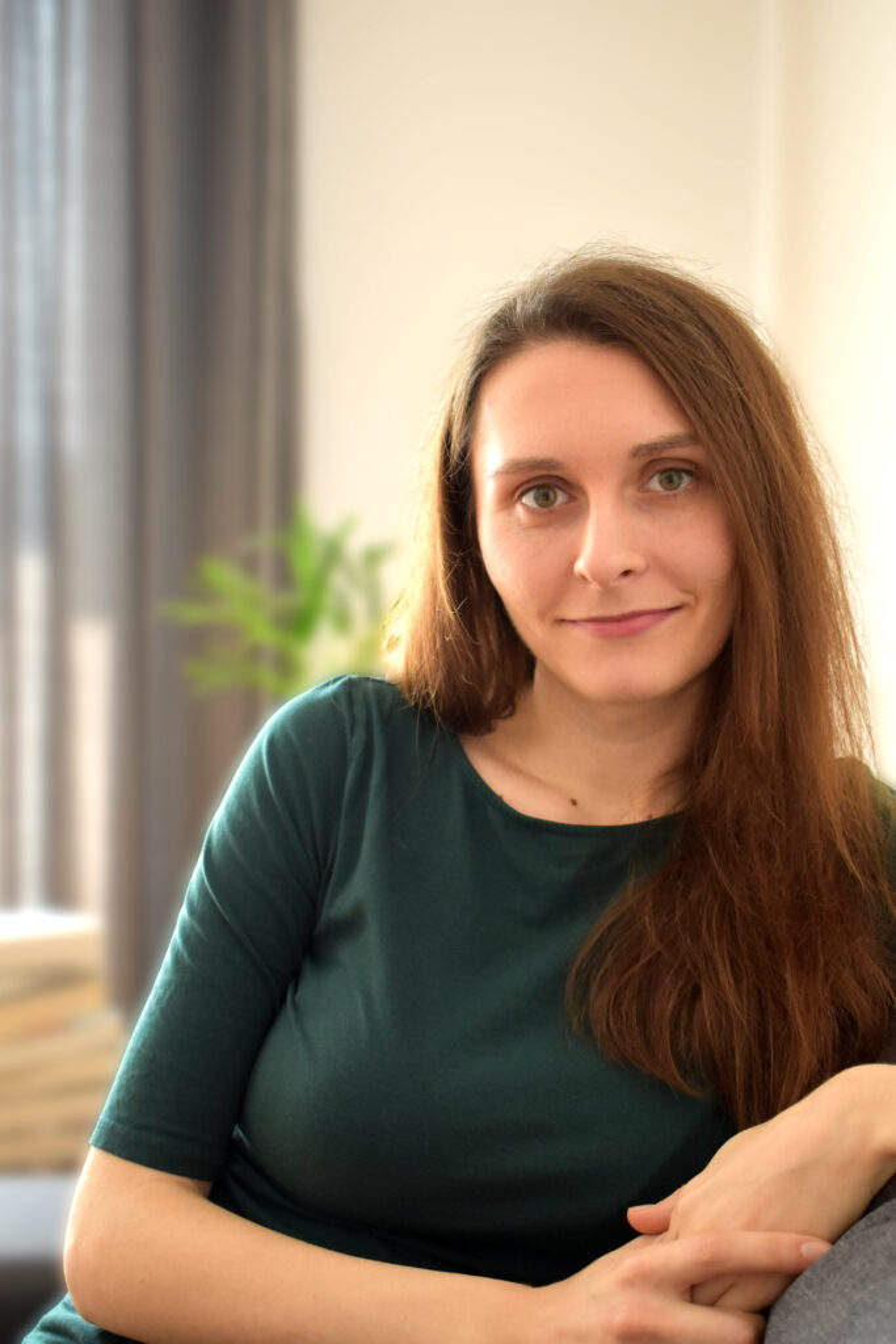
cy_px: 672
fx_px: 1623
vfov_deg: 45.0
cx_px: 448
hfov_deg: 30.9
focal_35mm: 44
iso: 1400
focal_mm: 29
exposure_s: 1/125
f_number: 4.2
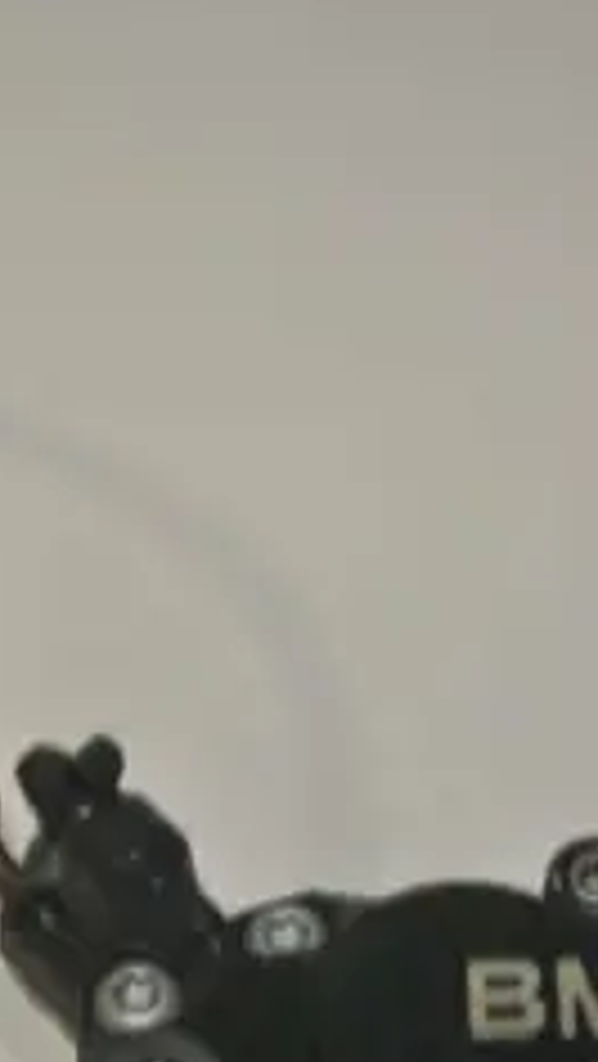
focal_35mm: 117
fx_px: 3293
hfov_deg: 10.4
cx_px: 333
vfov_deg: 18.2
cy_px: 788
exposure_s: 1/60
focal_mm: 18.2
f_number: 4.5
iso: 200
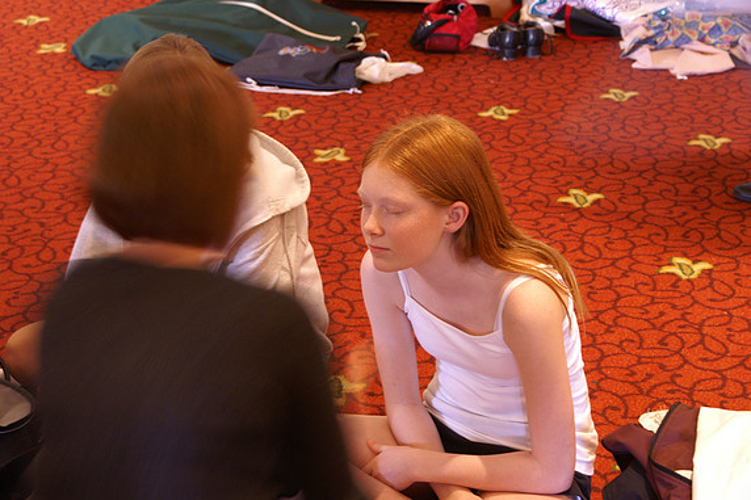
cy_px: 249
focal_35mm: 76
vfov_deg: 17.9
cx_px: 379
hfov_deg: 26.7
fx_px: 1585
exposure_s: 1/4
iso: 400
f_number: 5.6
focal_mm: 50
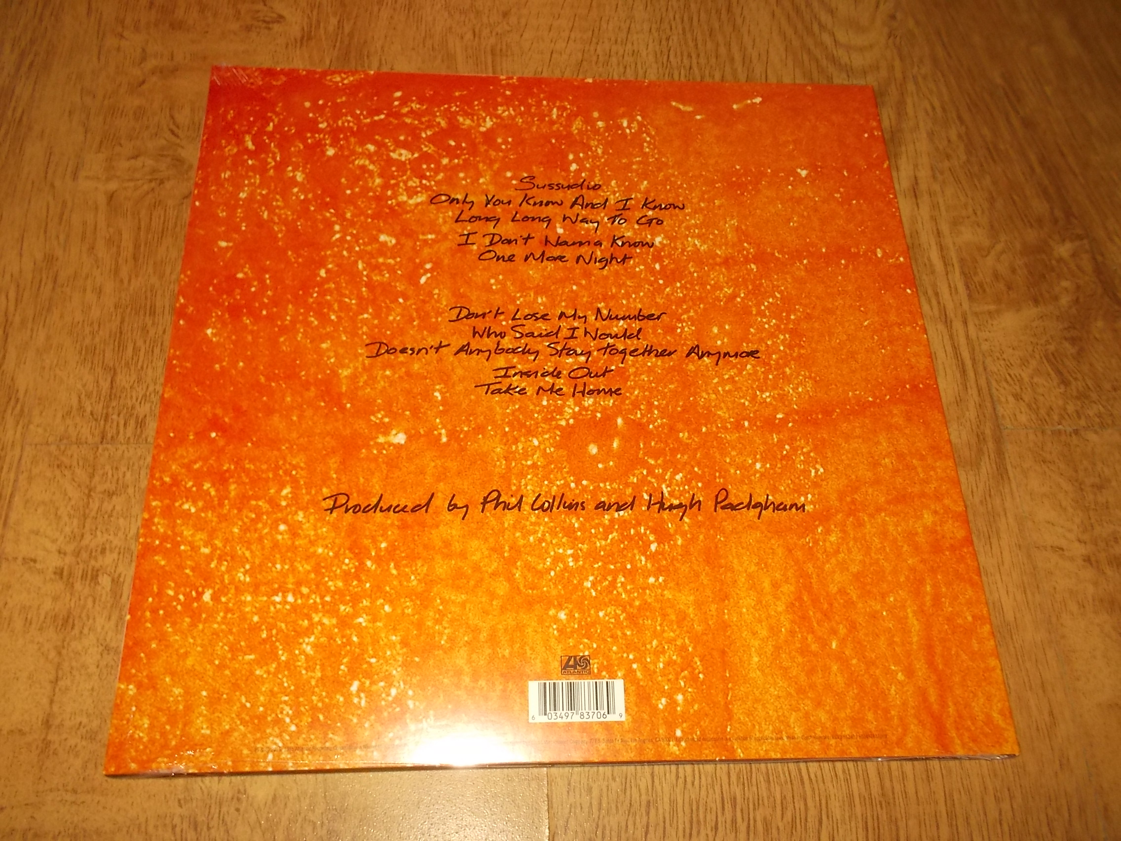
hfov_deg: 61.7
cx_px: 560
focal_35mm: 29
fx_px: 939
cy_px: 420
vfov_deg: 48.2
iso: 200
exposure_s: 1/30
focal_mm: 4.1
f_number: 3.3
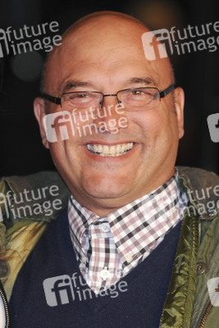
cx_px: 110
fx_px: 2735
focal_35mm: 300
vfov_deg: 6.9
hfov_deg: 4.6
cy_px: 164
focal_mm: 200
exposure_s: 1/200
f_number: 4
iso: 500
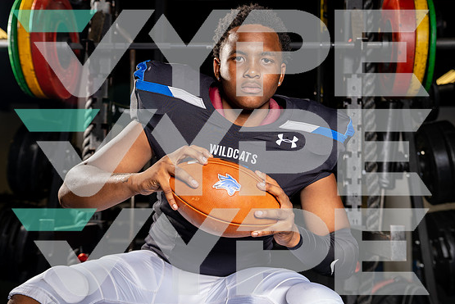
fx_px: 594
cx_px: 223
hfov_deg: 41.9
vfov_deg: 28.7
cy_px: 153
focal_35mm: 47
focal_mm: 45
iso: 100
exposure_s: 1/250
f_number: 4.5
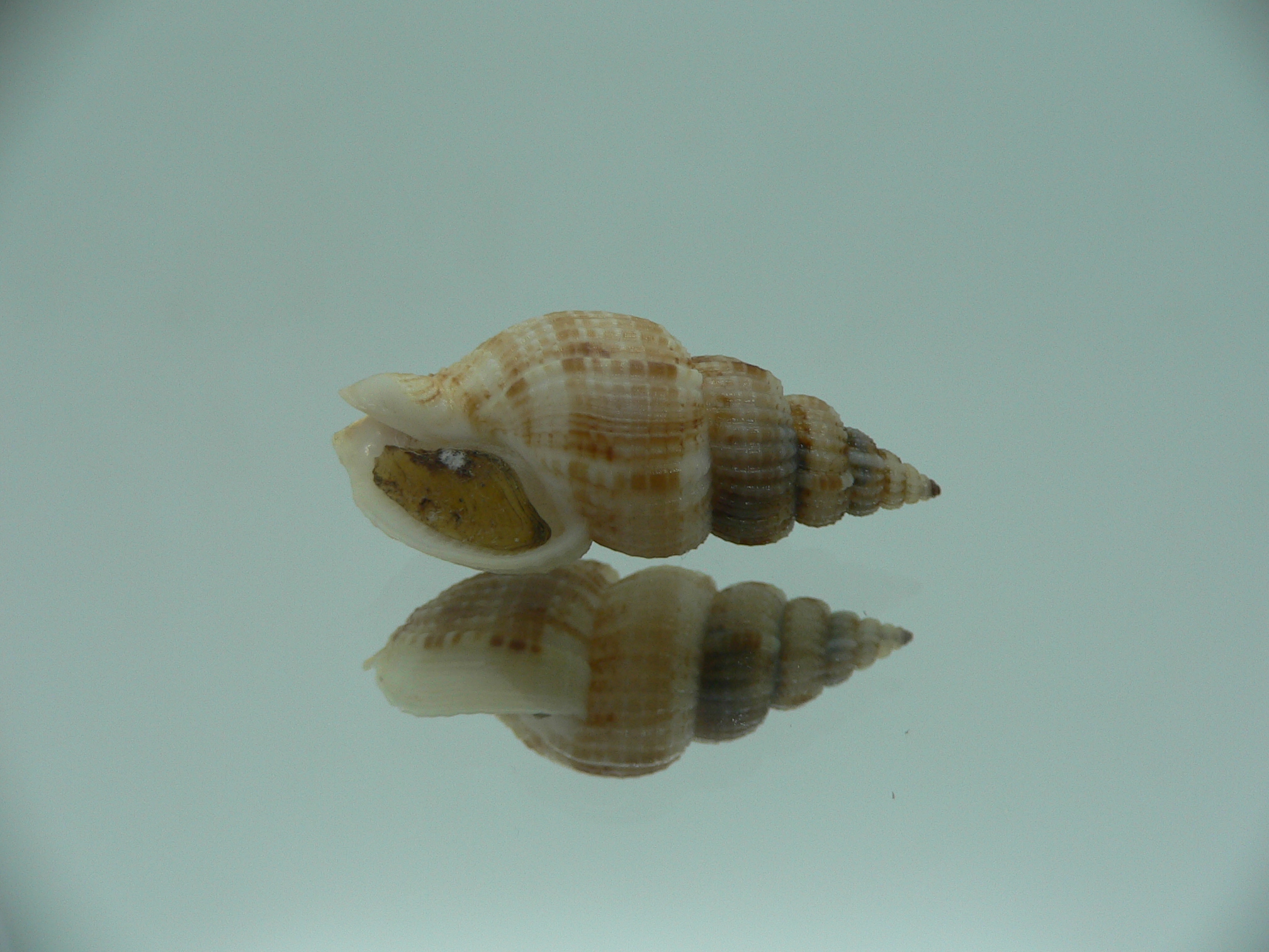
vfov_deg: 40.7
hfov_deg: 52.6
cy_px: 476
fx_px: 1283
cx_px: 634
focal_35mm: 35
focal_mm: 4.6
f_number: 2.8
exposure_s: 1/60
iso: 80
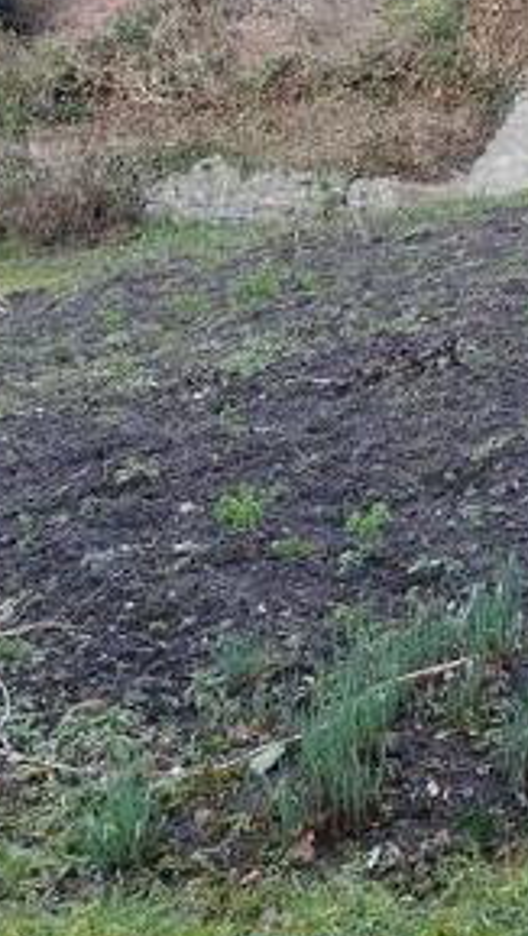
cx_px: 547
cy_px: 293
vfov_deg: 36.1
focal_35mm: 57
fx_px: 1416
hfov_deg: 20.4
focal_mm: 8.83
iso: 125
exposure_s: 1/100
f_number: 4
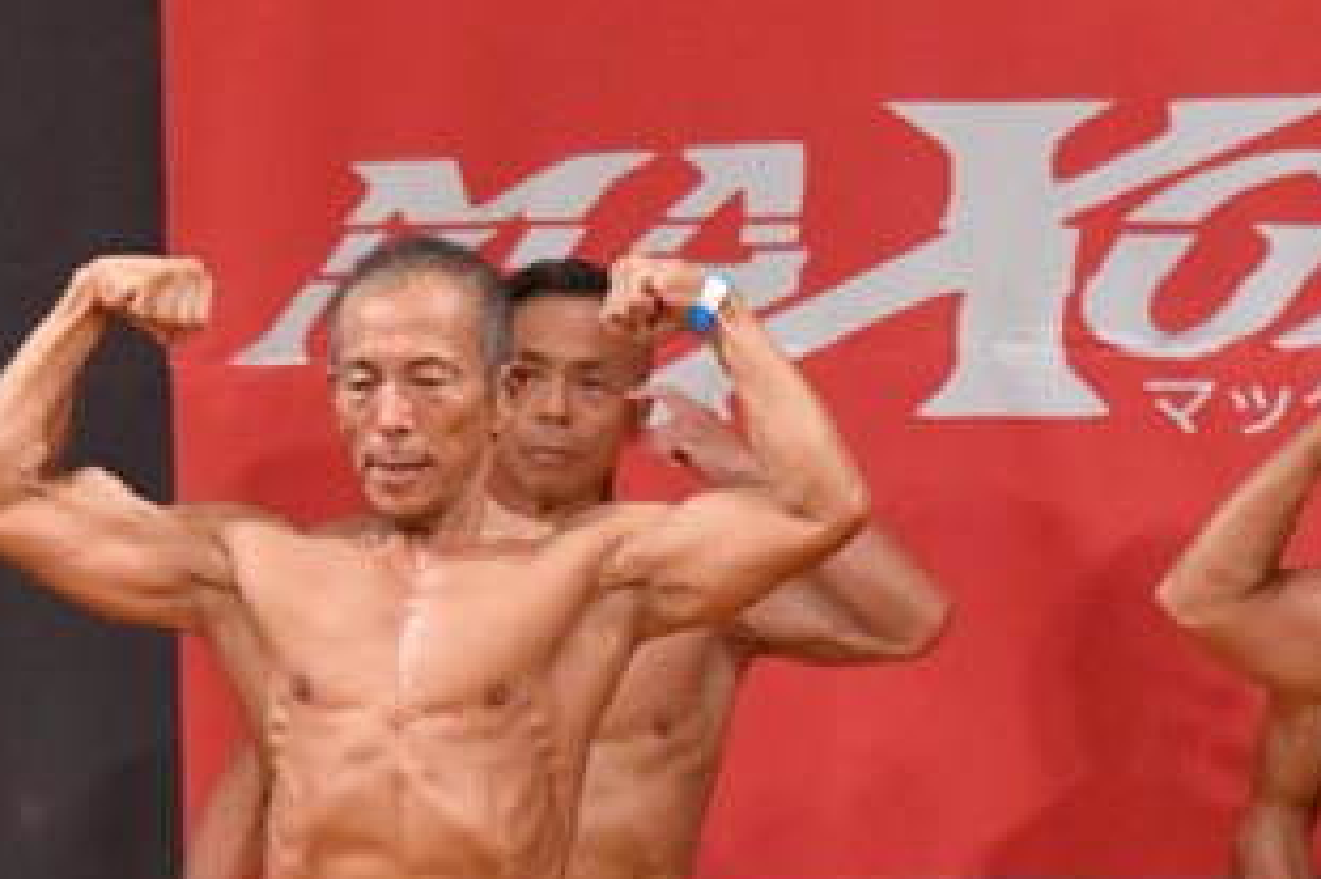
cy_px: 985
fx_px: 23288
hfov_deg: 3.2
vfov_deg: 2.2
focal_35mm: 635
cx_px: 614
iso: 9000
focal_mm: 170
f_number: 5.6
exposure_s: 1/400
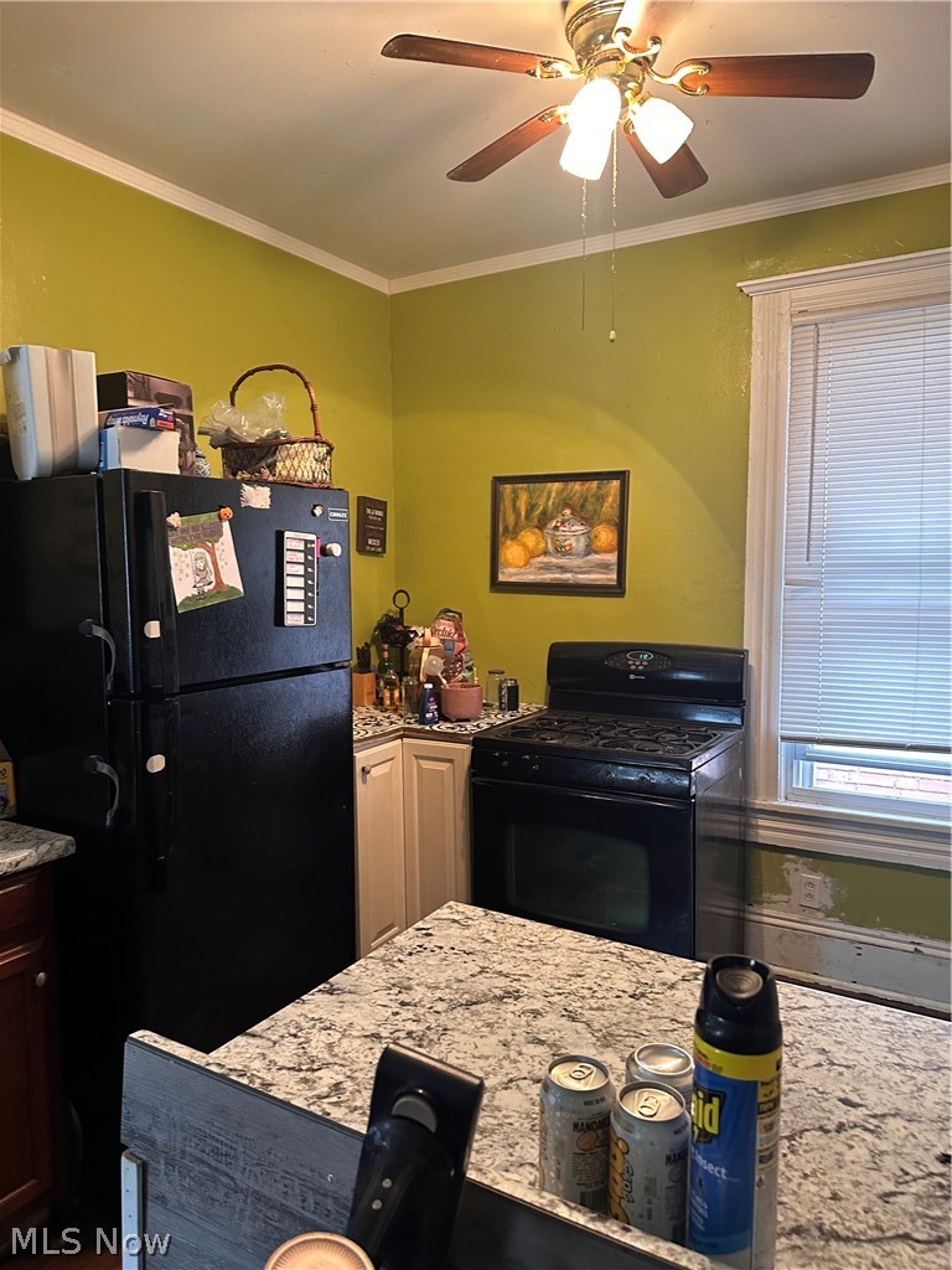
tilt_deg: -6.0
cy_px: 635
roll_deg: -1.5
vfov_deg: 71.6
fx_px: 880
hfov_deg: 56.8
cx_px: 476
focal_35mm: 24
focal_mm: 6.86
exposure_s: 1/60
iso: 400
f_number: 1.78
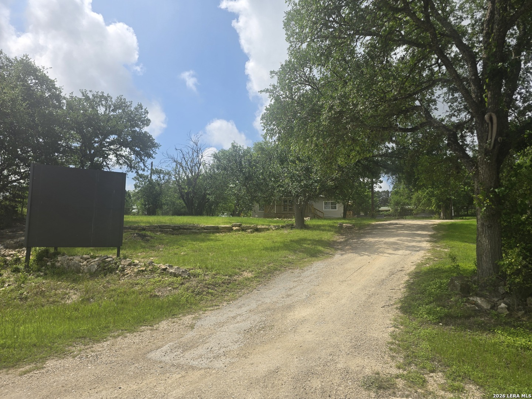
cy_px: 200
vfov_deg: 58.9
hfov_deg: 73.9
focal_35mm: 23
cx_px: 266
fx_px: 353
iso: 12
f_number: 1.7
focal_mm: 6.3
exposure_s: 1/1064
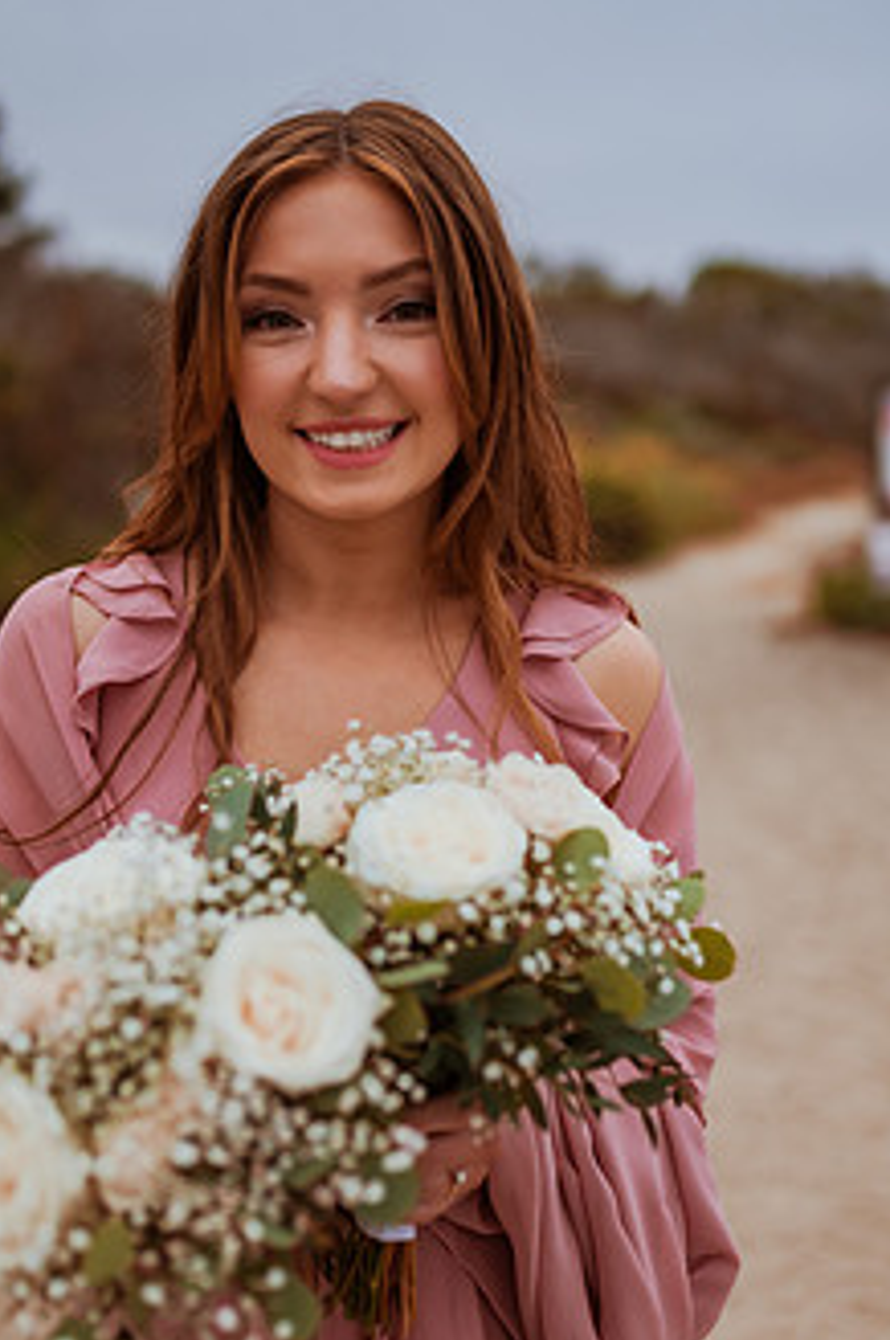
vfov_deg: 41.1
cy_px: 768
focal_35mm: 48
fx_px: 1784
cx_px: 329
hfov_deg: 27.9
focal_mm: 35
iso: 400
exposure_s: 1/5000
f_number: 1.8
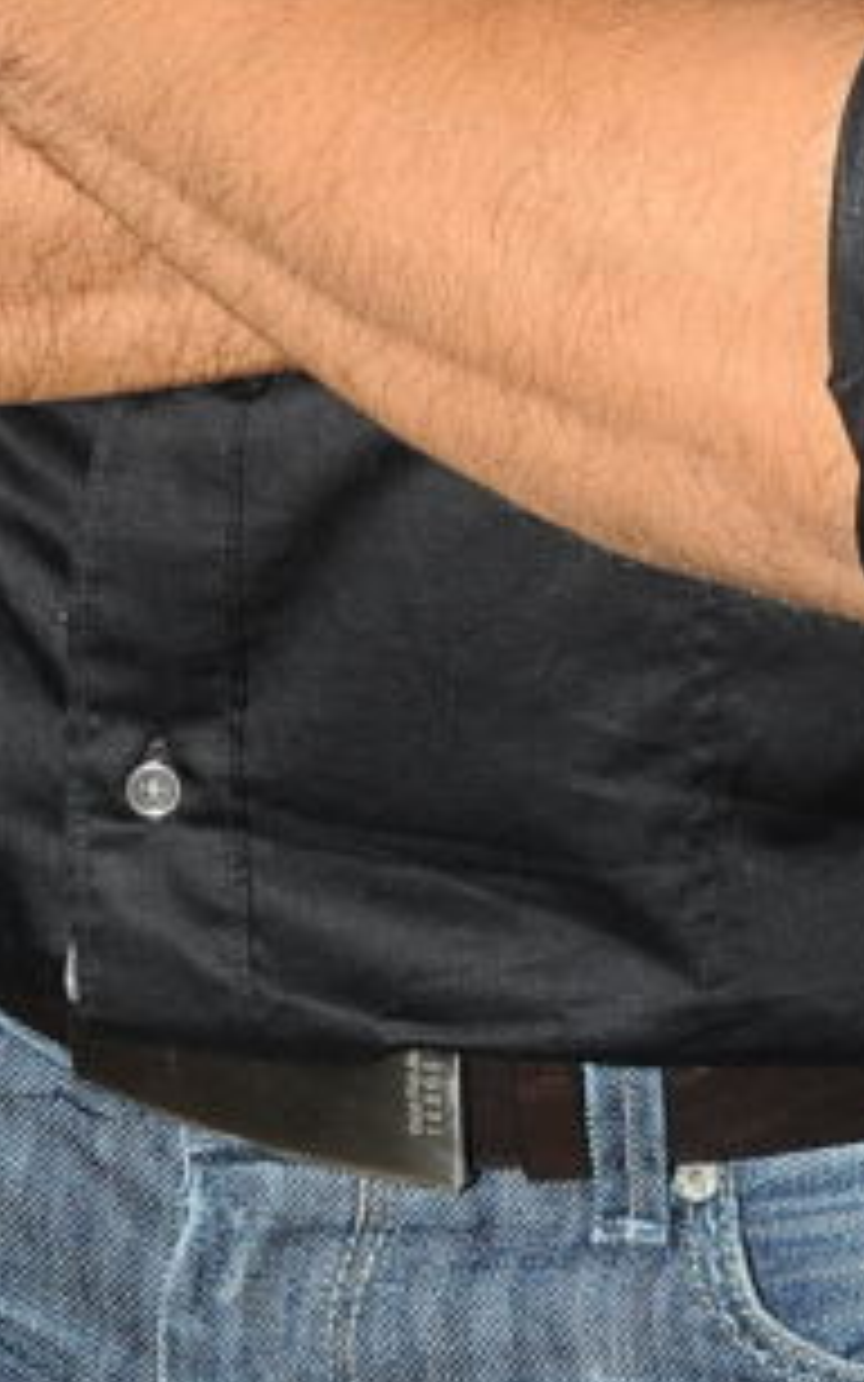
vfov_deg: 12.8
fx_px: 5799
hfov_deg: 8.5
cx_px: 448
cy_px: -770
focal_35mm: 154
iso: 200
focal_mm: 29
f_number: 9
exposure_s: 1/125
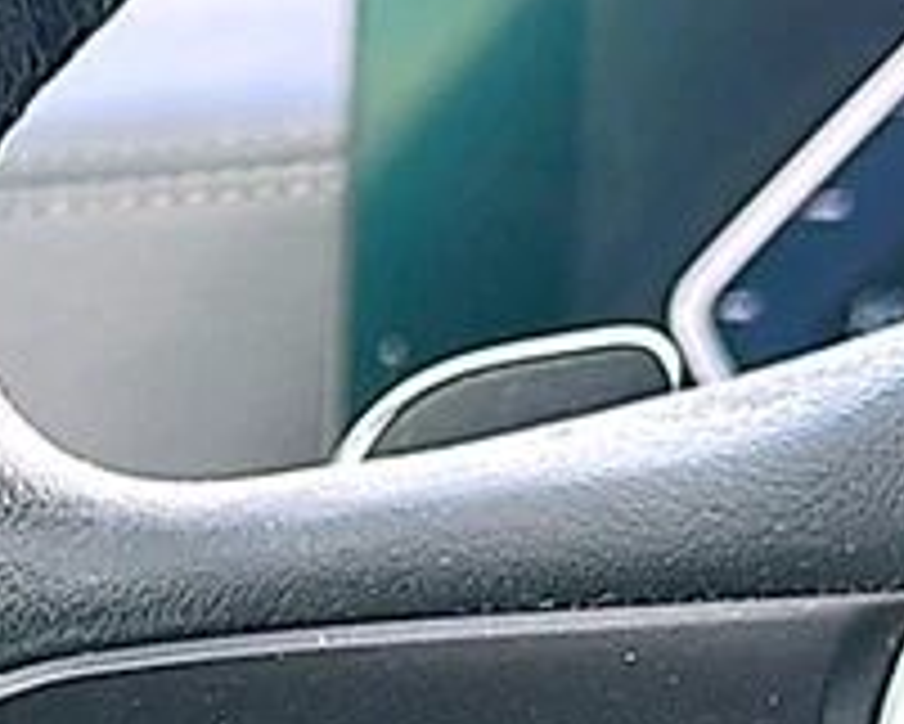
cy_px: 992
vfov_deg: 11.0
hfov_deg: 14.1
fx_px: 3640
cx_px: 238
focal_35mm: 136
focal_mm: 6.86
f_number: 1.78
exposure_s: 1/332
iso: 100
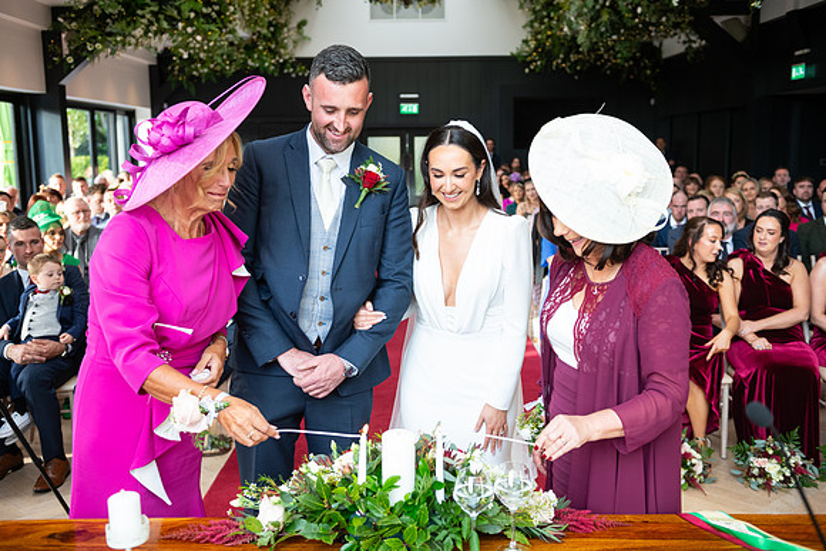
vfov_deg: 35.1
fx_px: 872
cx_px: 413
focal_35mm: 38
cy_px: 276
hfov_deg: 50.7
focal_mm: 38
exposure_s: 1/160
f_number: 3.5
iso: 640
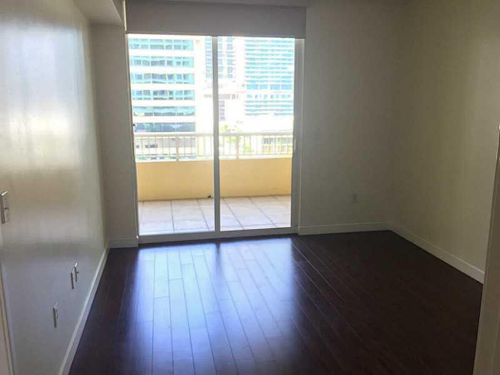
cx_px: 250
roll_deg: -0.3
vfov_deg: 48.2
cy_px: 188
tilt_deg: -11.0
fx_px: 419
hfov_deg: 61.7
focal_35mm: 29
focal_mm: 4.15
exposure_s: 1/30
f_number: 2.2
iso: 80
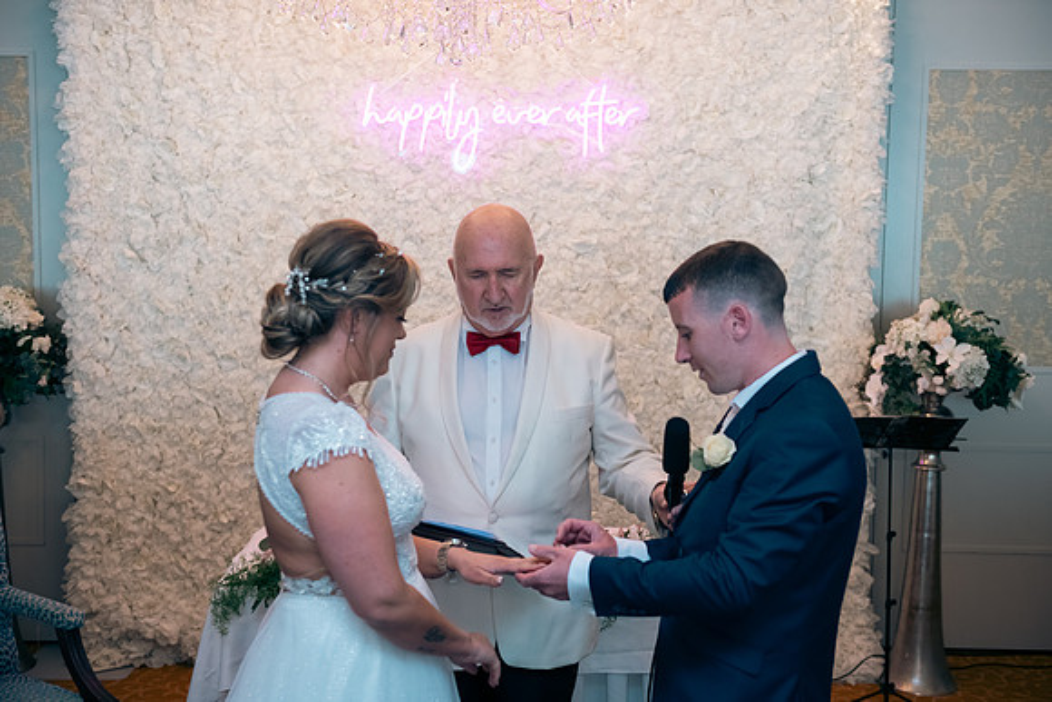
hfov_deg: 44.5
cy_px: 351
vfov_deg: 30.5
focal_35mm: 44
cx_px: 526
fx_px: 1286
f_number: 3.5
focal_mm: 44
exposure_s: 1/160
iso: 640
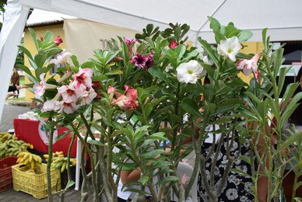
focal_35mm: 33
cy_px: 101
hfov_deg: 57.1
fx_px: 277
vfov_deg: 40.1
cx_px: 151
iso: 400
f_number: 8
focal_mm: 22
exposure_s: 1/250
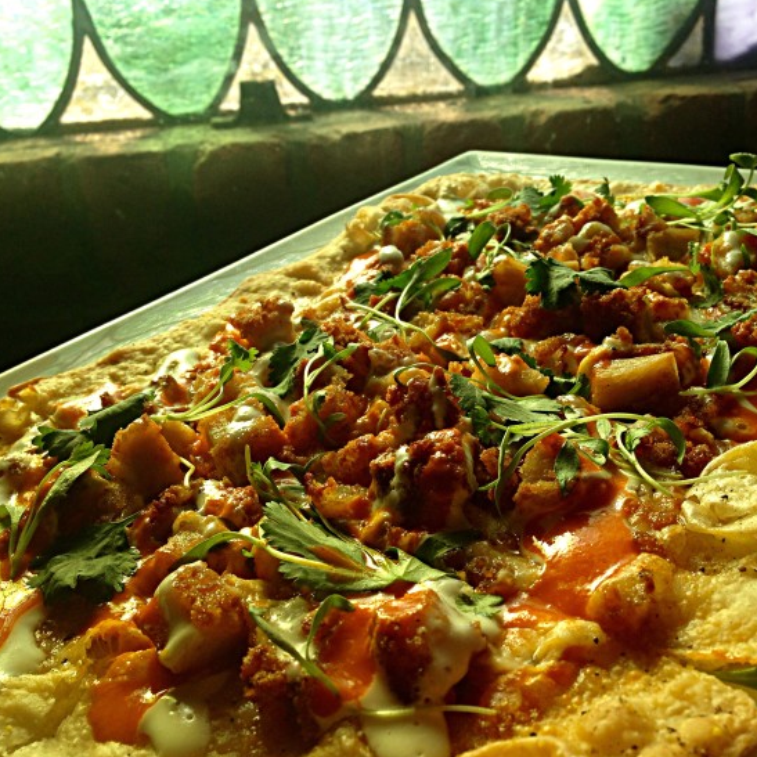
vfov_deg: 41.9
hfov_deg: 41.8
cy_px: 385
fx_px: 990
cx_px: 422
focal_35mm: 40
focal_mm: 4.12
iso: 50
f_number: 2.4
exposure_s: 1/570
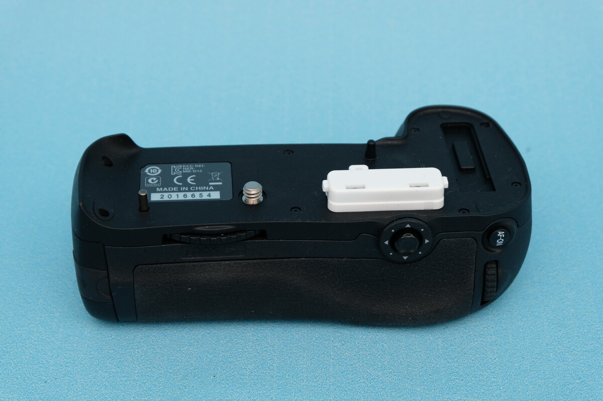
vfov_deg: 18.2
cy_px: 200
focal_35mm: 75
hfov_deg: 27.0
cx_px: 302
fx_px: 1255
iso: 200
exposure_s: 1/125
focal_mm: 50
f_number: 8
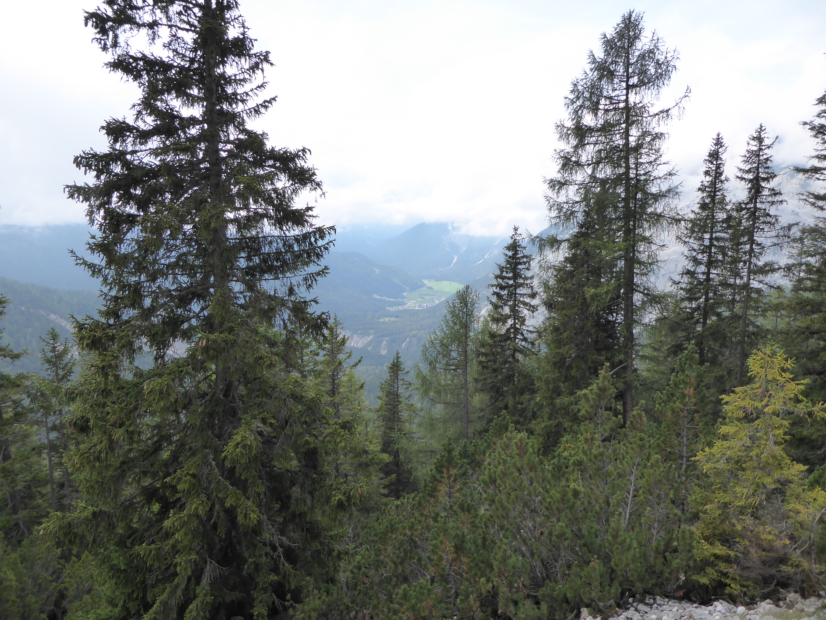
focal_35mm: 25
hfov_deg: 69.4
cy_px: 310
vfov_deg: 54.9
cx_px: 413
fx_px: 597
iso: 160
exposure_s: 1/500
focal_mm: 4.3
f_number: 3.3
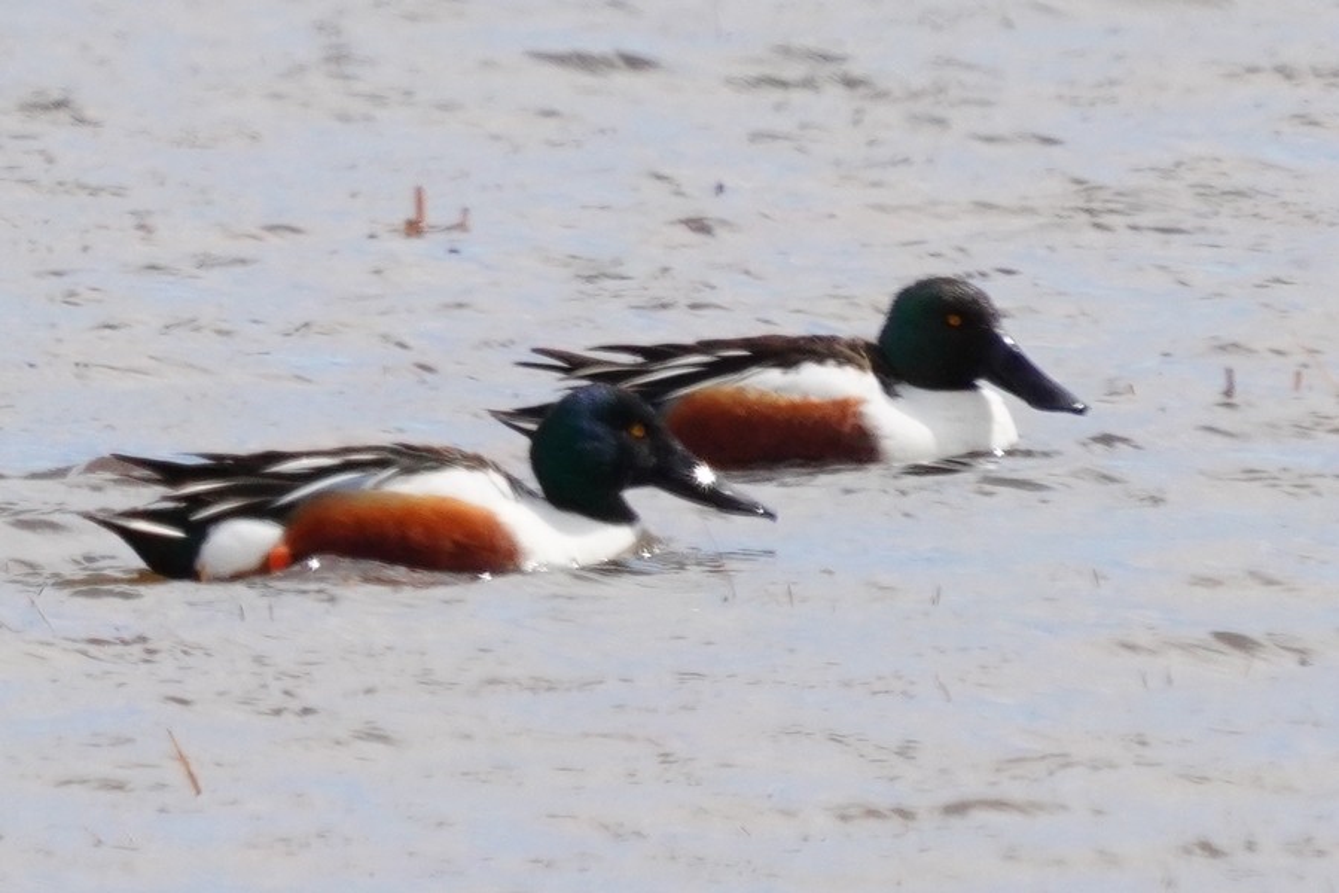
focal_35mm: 600
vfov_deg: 2.3
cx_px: 670
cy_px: 446
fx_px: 22315
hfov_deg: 3.4
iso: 500
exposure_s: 1/2000
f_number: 6.3
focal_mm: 600
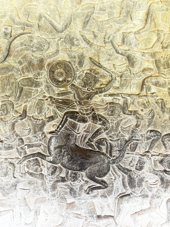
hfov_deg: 53.1
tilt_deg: -3.3
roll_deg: +1.3
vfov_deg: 67.3
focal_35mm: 26
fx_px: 170
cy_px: 114
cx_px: 85
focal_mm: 5.7
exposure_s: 1/102
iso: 125
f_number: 1.5
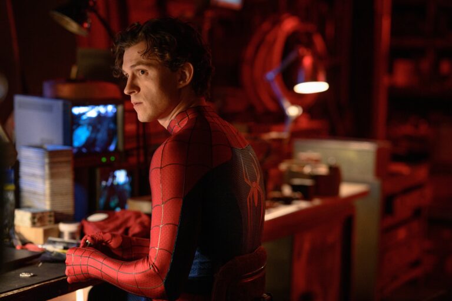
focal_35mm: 85
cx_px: 226
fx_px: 1067
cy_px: 150
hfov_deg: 23.9
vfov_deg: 16.1
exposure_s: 1/125
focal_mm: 85
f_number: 2.2
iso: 2500
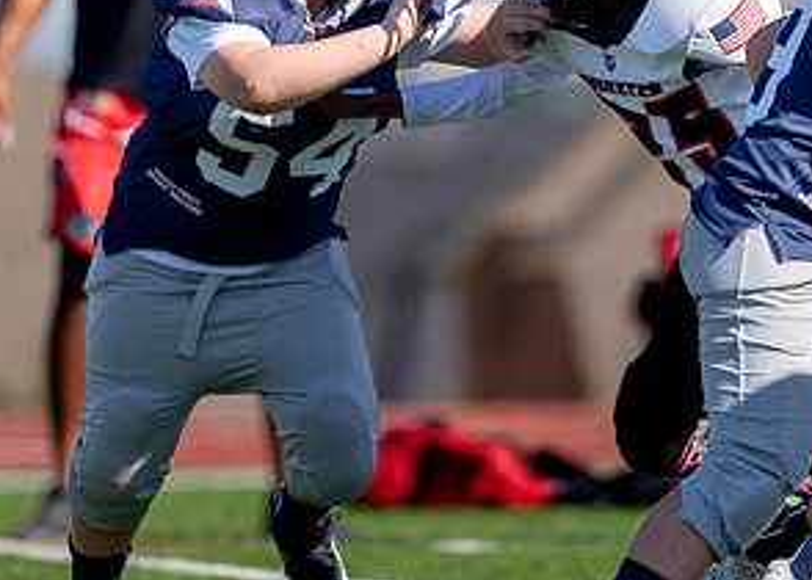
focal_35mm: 661
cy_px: 36
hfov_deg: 3.1
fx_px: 15244
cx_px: 490
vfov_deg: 2.2
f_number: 2.8
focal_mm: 200
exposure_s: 1/4000
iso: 160
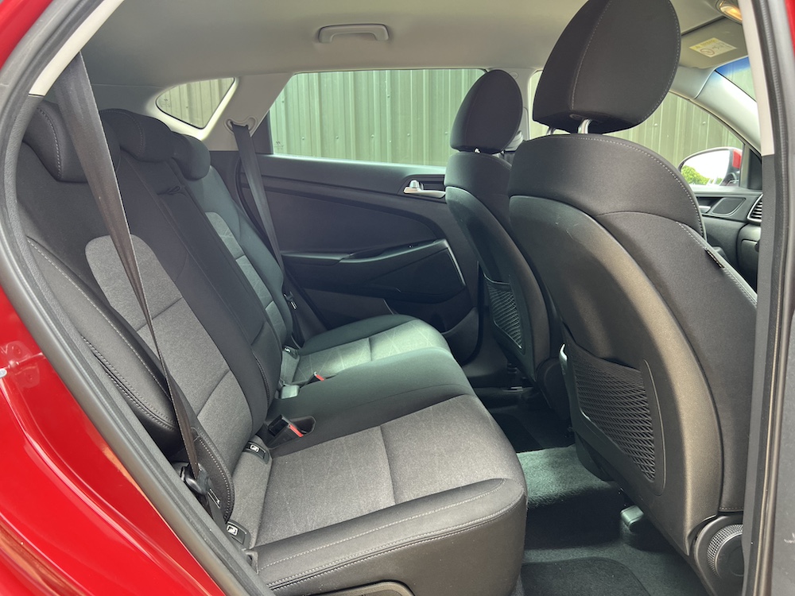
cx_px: 398
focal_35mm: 26
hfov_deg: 67.3
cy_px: 298
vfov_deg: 53.1
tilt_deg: -10.5
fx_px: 597
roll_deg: +1.6
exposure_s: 1/121
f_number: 1.5
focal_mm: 5.7
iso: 125
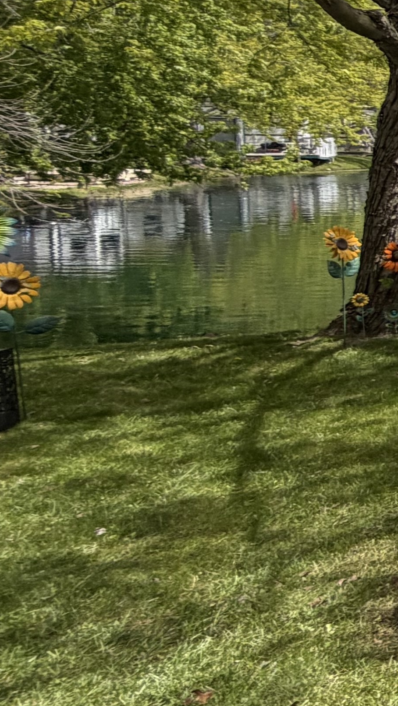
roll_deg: -0.6
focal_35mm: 54
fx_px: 1013
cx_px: 1219
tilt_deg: -4.8
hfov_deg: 11.2
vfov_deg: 37.9
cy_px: 219
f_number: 2.2
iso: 32
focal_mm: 2.22
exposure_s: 1/770
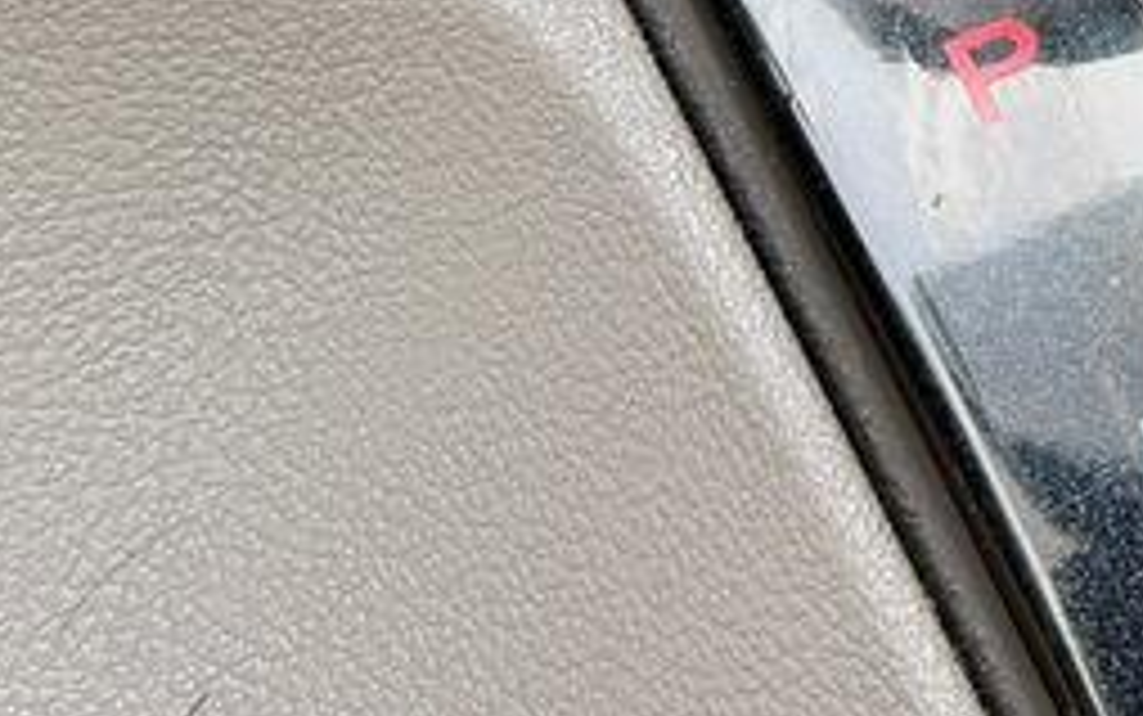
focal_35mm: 128
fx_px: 3989
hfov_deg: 15.3
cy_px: -311
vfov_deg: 10.0
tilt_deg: -51.3
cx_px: 1629
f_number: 1.78
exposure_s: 1/121
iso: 125
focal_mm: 6.76
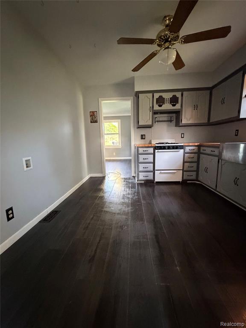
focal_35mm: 14
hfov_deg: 85.7
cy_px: 164
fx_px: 133
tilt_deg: -9.7
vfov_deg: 102.1
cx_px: 123
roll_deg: +1.9
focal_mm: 2.22
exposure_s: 1/40
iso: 1600
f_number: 2.2
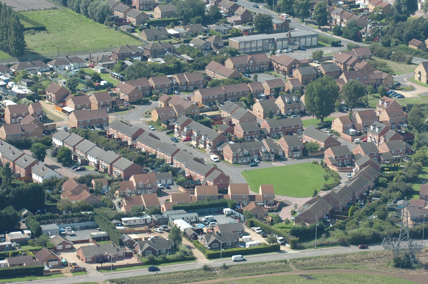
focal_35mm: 202
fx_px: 2403
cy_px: 142
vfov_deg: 6.8
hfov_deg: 10.2
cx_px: 214
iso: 200
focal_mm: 135
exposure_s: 1/800
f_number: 4.8
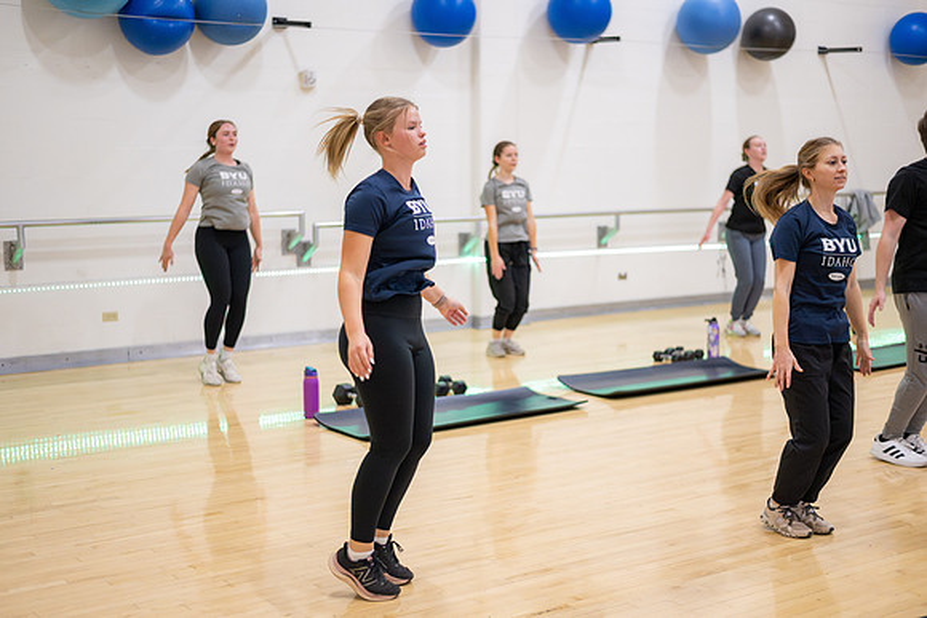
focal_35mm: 50
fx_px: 1288
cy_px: 309
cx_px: 464
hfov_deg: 39.6
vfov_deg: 27.0
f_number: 1.8
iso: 5000
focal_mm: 50
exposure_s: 1/500
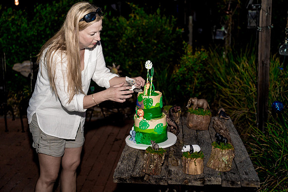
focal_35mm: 43
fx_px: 344
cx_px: 144
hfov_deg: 45.4
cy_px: 96
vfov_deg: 31.2
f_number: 3.2
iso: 2000
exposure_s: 1/200
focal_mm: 43
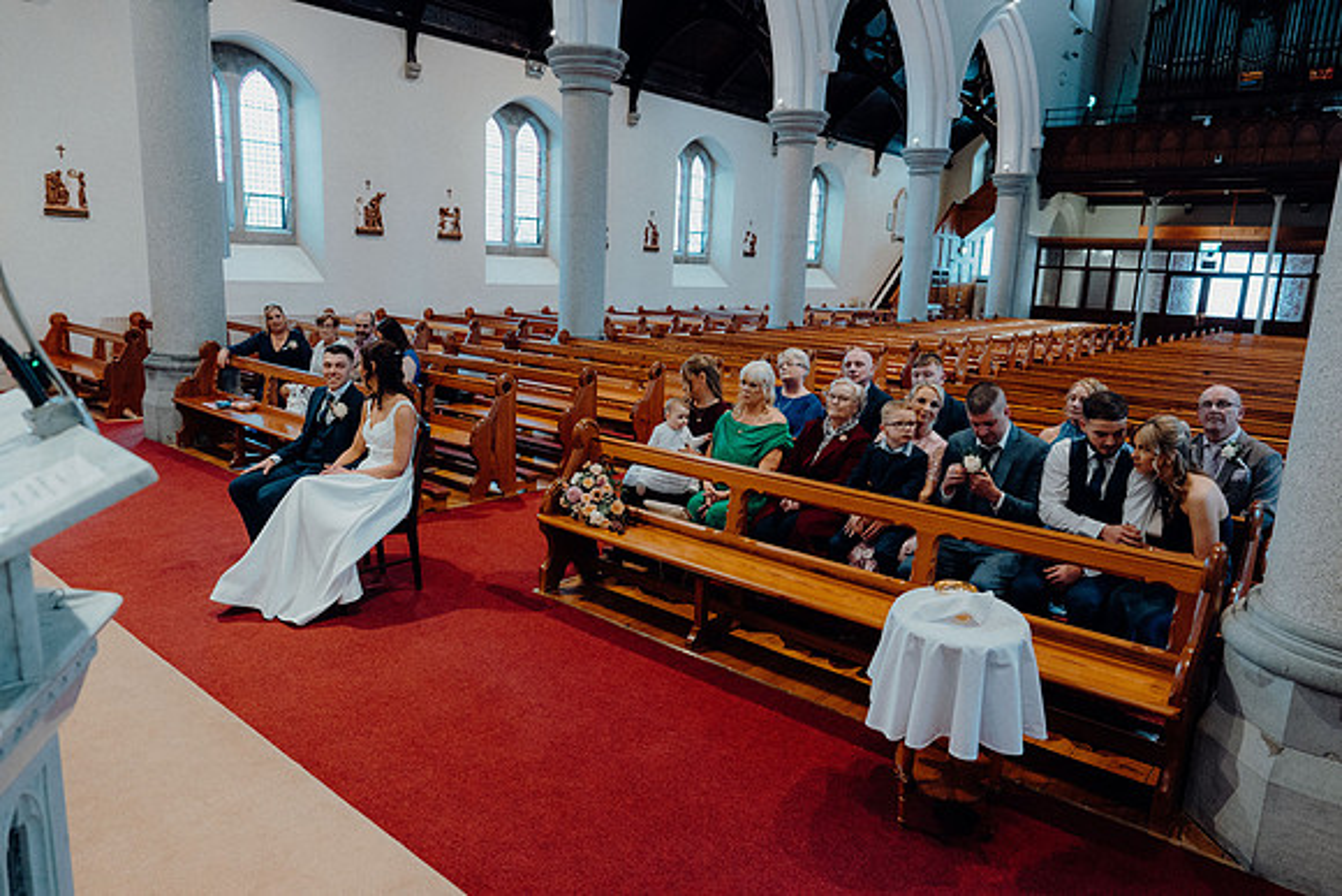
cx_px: 671
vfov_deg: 53.2
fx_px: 895
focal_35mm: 24
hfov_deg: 73.7
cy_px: 448
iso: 2500
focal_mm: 24
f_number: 3.5
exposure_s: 1/160
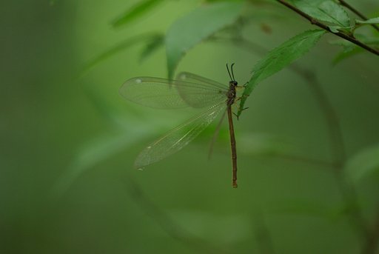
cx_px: 190
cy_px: 127
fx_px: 2847
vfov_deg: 5.1
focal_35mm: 270
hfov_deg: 7.6
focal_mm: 180
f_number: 3.5
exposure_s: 1/20
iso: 400
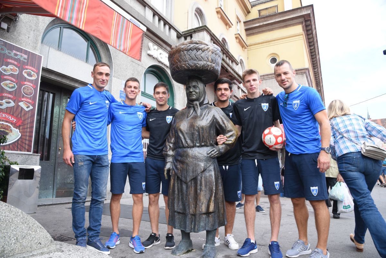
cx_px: 193
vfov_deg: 53.2
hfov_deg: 73.7
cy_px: 129
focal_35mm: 24
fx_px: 257
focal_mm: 24
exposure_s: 1/200
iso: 640
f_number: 9
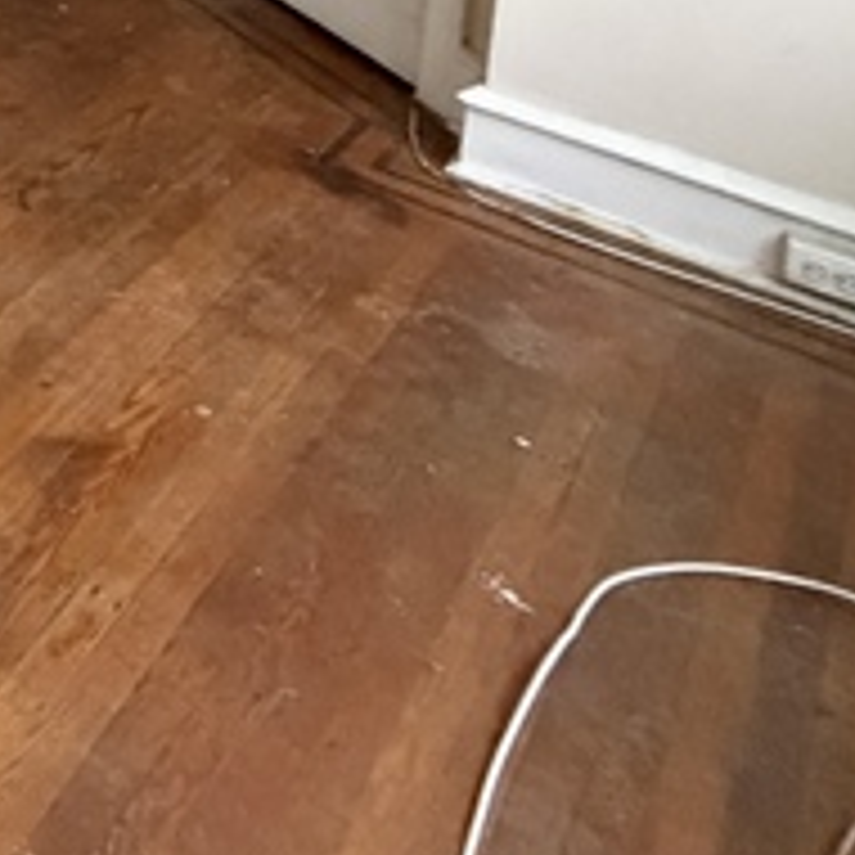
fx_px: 1453
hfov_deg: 24.4
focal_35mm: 52
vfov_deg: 24.5
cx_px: -472
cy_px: -468
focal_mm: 2.22
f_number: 2.2
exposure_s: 1/60
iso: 800
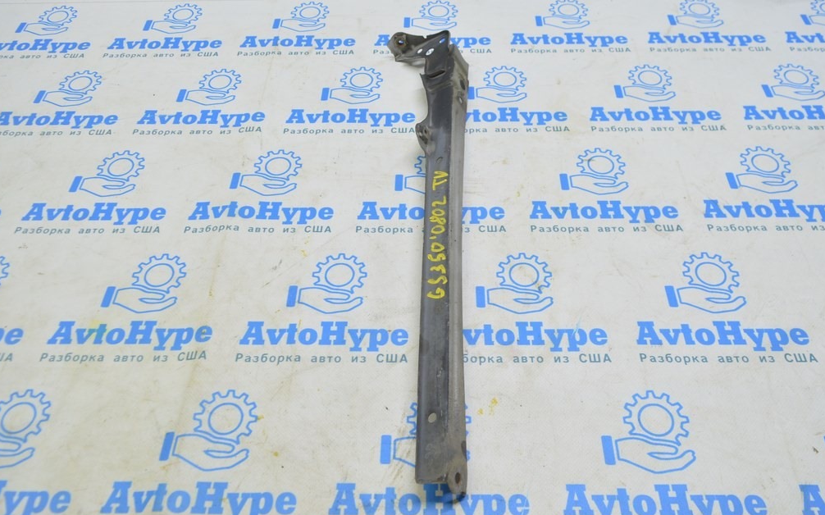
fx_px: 629
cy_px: 253
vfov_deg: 44.5
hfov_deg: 66.5
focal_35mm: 28
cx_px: 408
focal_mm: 18
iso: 400
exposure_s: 1/20
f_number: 5.6
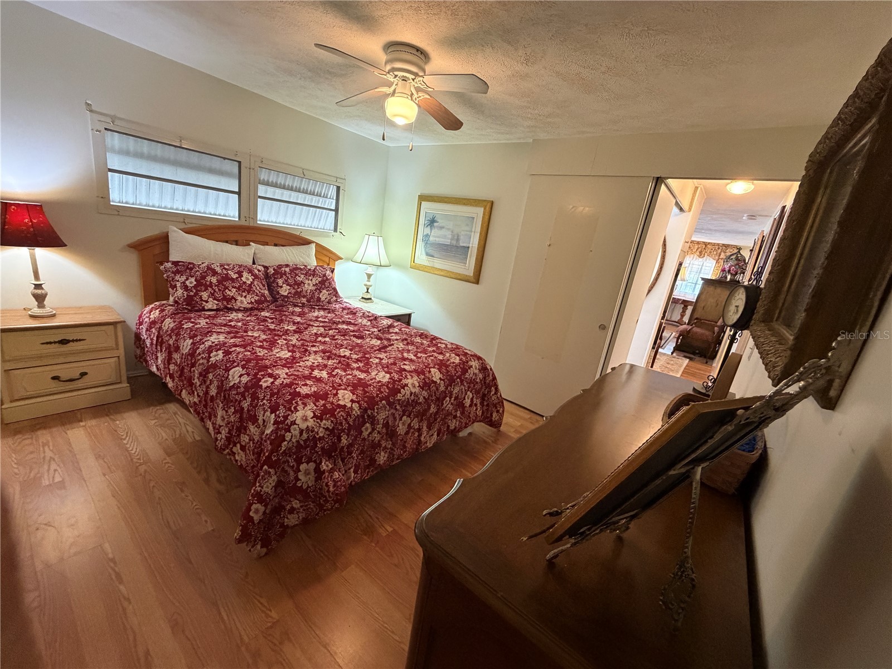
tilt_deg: -14.6
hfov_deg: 102.1
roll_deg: -8.9
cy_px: 334
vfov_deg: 85.7
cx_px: 446
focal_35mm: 14
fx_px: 361
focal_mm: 2.22
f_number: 2.2
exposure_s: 1/60
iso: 500
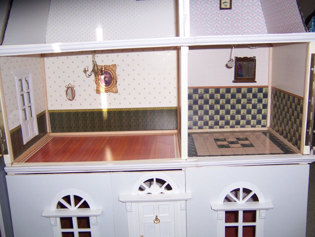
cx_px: 158
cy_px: 118
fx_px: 300
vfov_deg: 42.9
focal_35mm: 33
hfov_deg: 55.4
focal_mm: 5.5
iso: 140
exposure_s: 1/60
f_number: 2.8
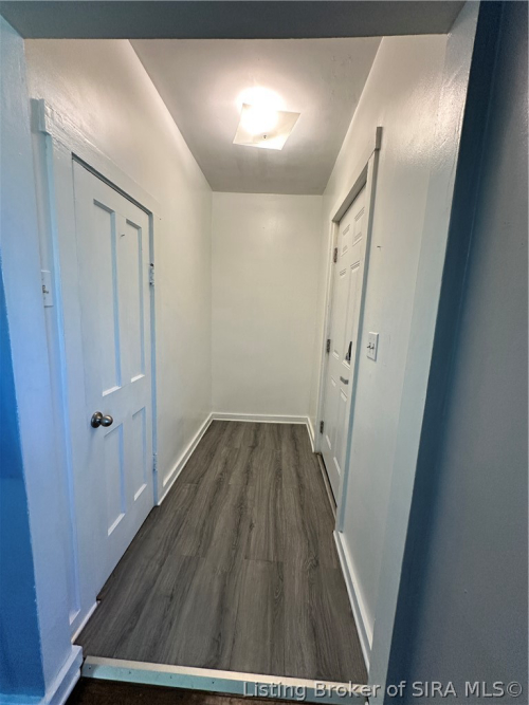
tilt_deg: -7.3
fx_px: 285
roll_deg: -3.8
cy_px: 352
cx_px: 264
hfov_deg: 85.7
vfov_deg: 102.1
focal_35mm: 14
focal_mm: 2.22
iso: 200
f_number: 2.2
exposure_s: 1/120
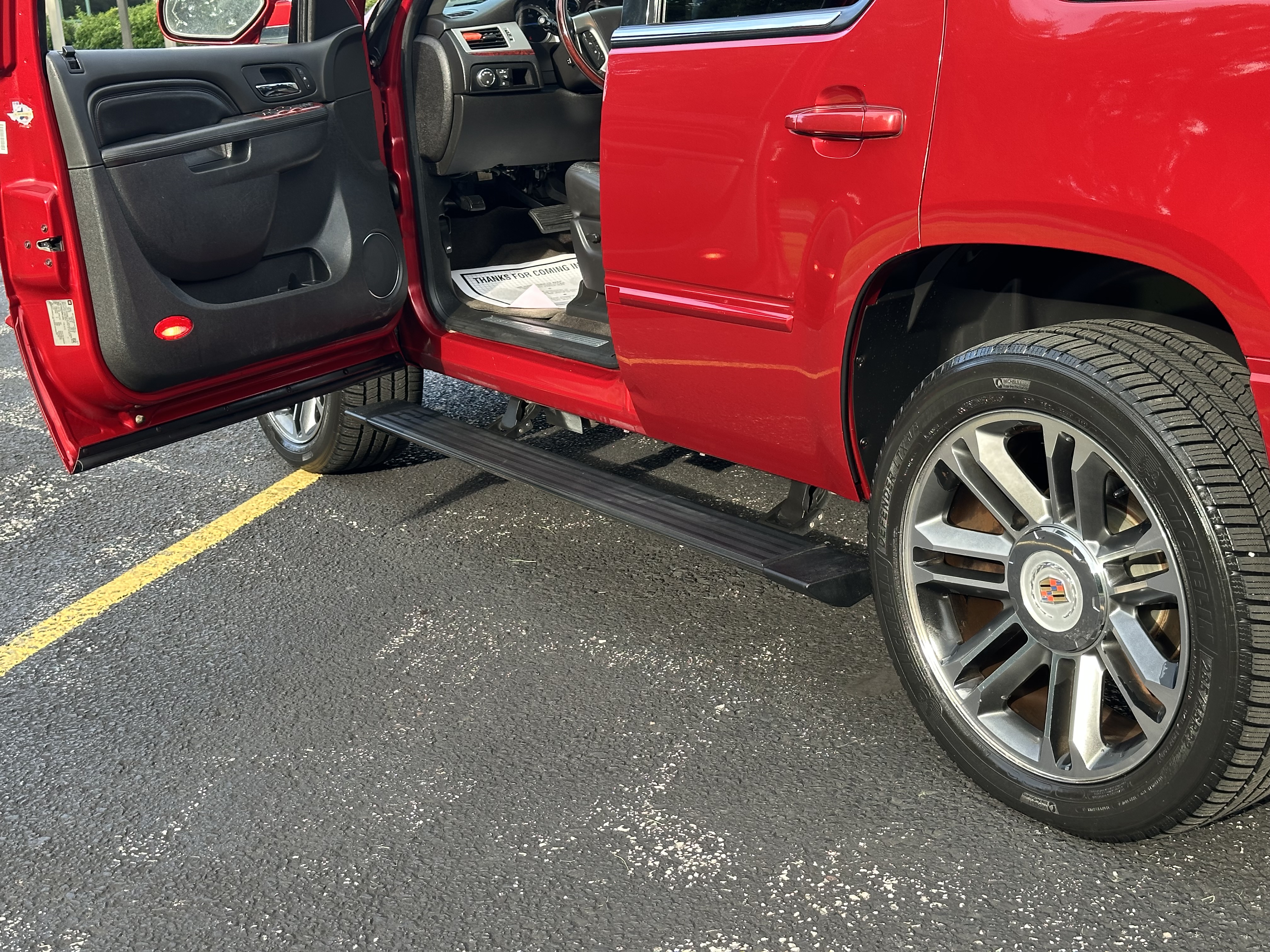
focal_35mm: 48
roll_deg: +4.6
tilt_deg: -13.1
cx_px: 635
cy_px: 476
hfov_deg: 39.7
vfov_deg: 30.3
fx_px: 1761
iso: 64
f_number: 1.78
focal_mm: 6.86
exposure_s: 1/241
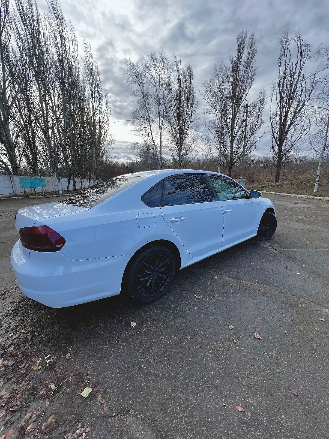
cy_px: 220
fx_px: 165
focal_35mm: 13
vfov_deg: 106.2
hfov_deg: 89.9
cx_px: 164
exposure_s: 1/337
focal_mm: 1.57
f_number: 1.8
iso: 32
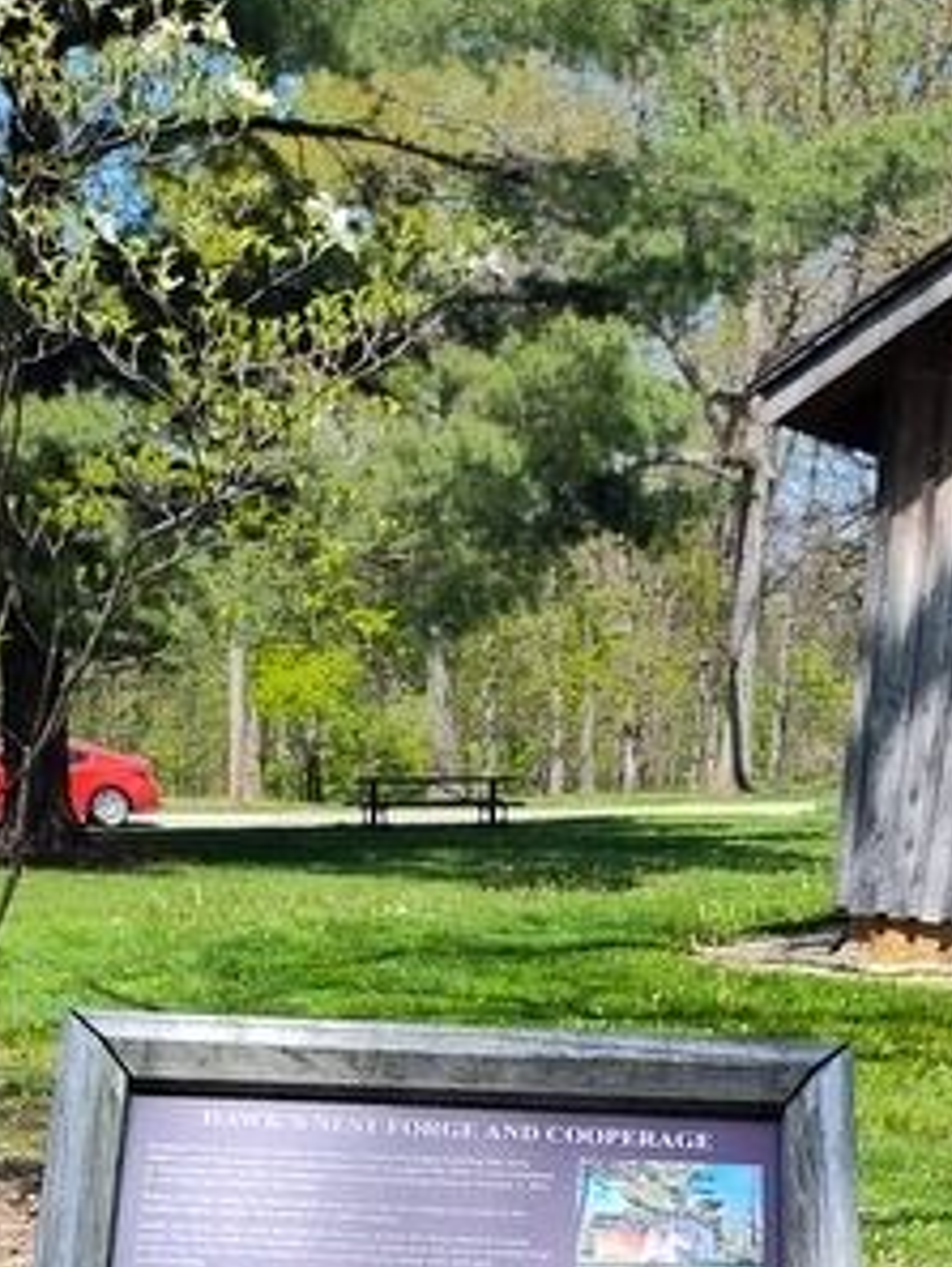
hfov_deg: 23.7
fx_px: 2272
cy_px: 1642
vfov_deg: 26.5
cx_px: 495
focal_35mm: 62
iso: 100
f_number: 1.8
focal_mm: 5.56
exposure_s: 1/775
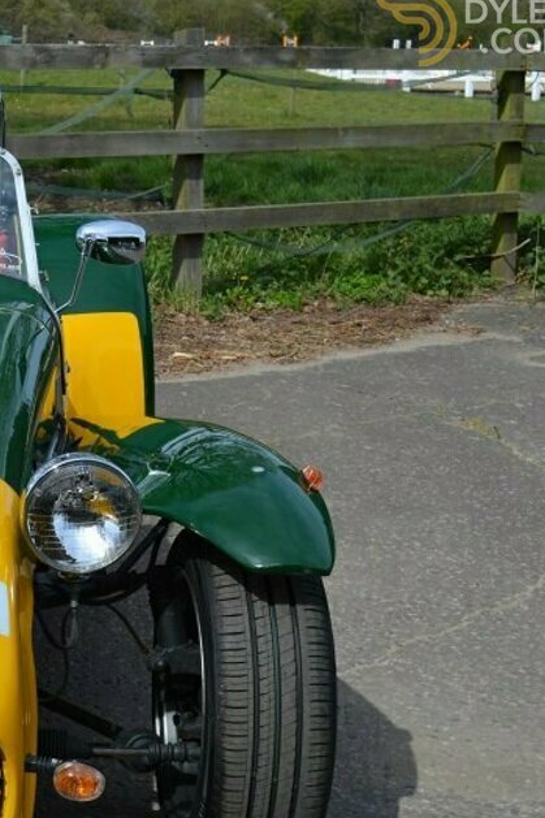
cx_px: -198
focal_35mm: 83
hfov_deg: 15.5
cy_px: 495
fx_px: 1885
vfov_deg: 24.4
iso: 100
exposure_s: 1/320
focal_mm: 29
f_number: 9
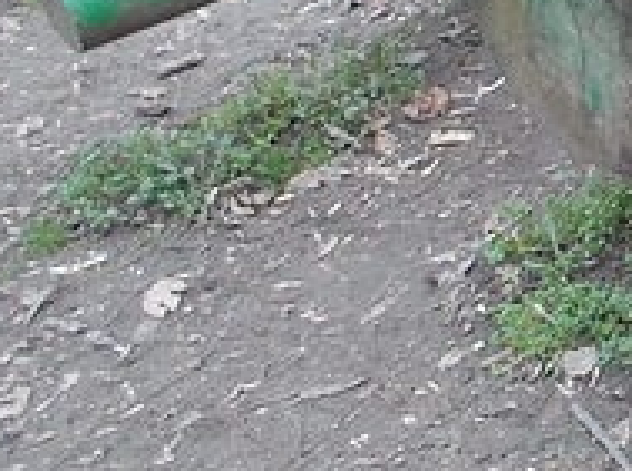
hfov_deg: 14.2
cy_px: -117
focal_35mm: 123
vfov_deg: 11.7
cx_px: 1134
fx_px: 2241
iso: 80
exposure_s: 1/50
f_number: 3.3
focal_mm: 4.1
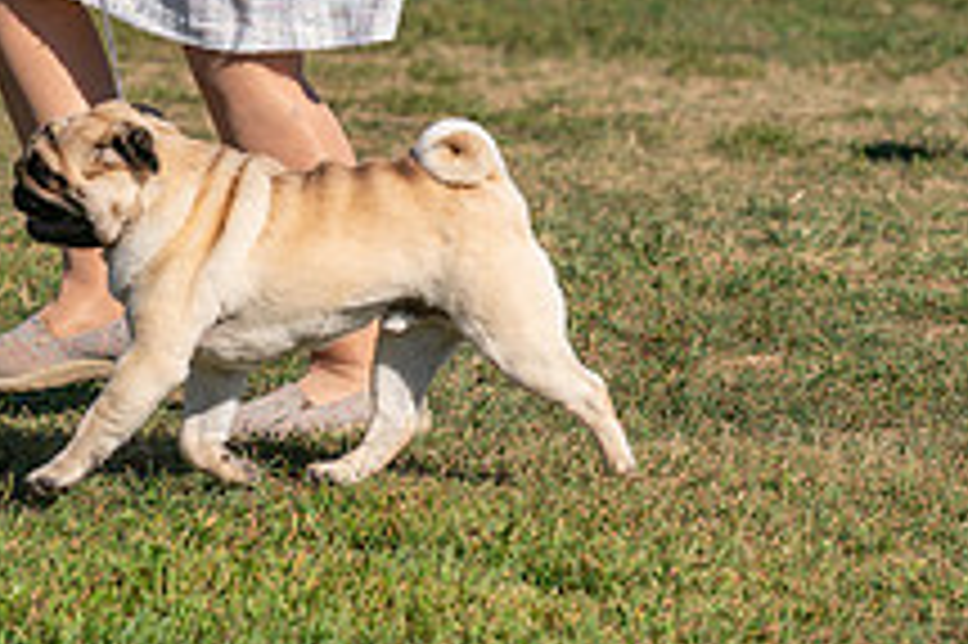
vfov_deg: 4.0
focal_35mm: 340
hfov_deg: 6.1
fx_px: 9135
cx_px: 38
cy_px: -252
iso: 100
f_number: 4.5
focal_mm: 108
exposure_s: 1/1250
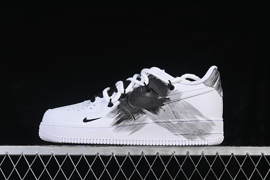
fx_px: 562
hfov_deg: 27.0
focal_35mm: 75
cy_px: 90
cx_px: 135
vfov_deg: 18.2
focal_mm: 50
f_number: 8
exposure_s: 1/80
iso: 160
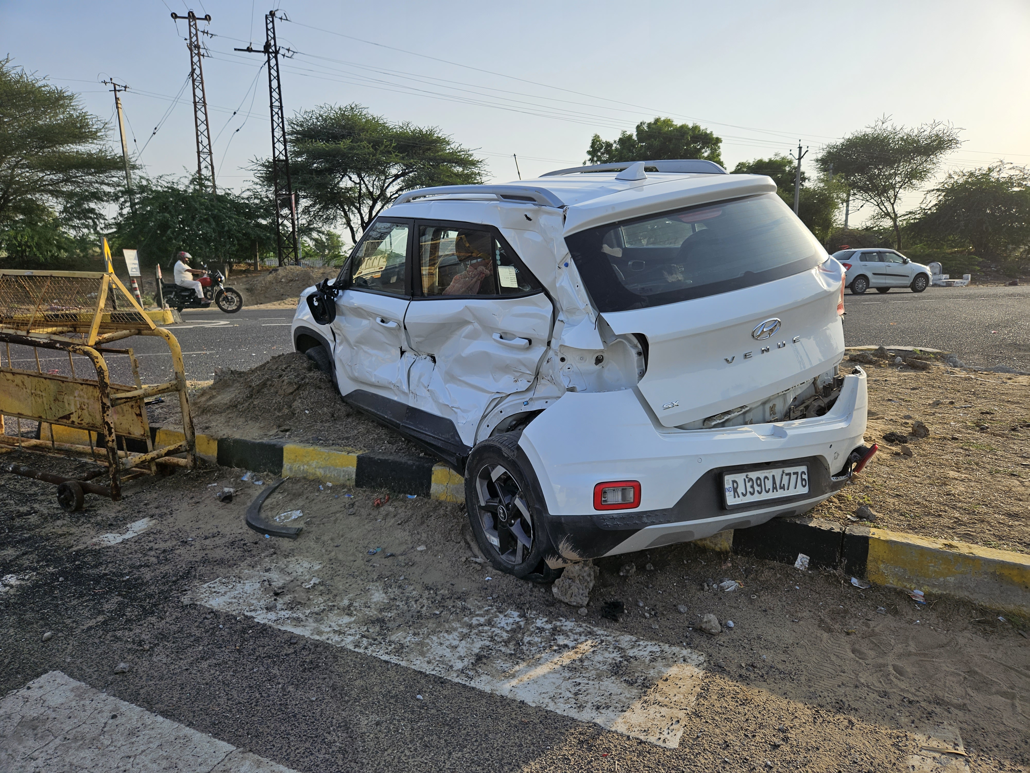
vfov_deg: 58.9
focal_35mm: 23
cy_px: 386
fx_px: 684
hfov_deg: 73.9
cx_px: 515
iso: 25
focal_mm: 5.4
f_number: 1.8
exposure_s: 1/1814
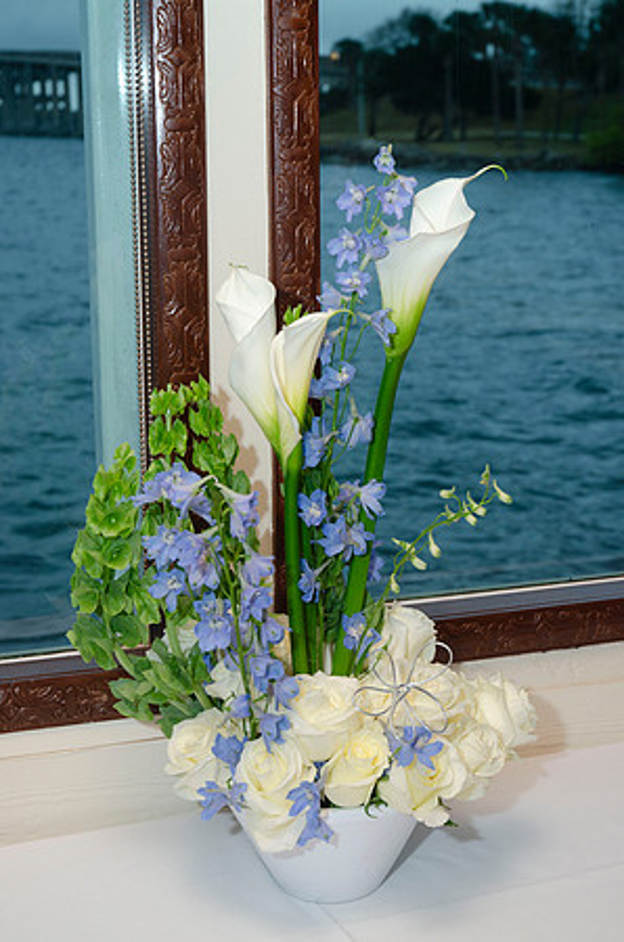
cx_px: 312
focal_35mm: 60
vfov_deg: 33.5
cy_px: 471
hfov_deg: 22.5
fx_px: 1567
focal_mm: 40
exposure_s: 1/160
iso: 400
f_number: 5.6
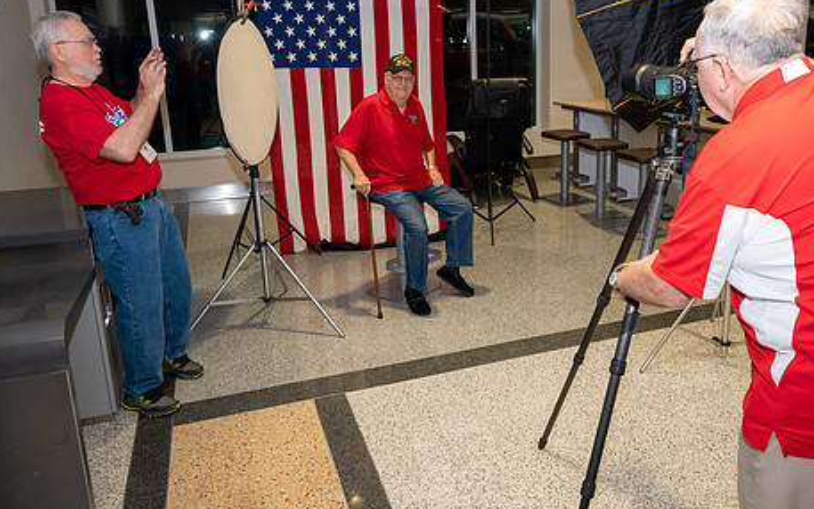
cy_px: 217
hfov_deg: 60.8
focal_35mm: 31
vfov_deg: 40.5
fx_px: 688
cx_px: 479
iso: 2800
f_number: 5
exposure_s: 1/160
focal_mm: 24
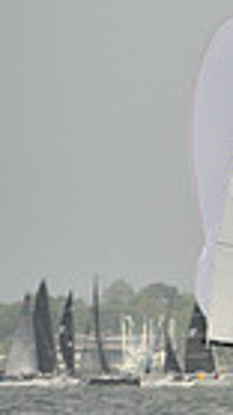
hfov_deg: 0.8
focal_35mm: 1491
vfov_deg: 1.4
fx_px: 16406
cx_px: 848
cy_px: 157
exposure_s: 1/1250
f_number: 7.1
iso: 320
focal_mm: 340
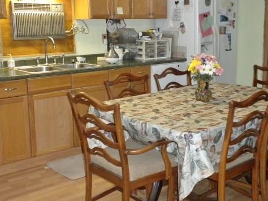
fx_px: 387
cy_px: 88
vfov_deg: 29.1
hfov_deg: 38.2
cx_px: 139
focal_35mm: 50
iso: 400
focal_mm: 6.6
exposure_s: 1/30
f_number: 3.5
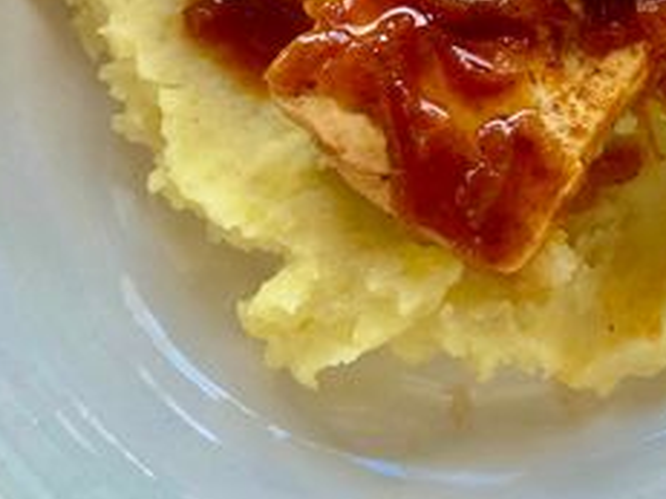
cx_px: 614
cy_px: 61
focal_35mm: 62
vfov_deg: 23.1
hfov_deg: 29.7
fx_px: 1192
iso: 64
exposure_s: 1/121
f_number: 1.8
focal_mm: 3.99
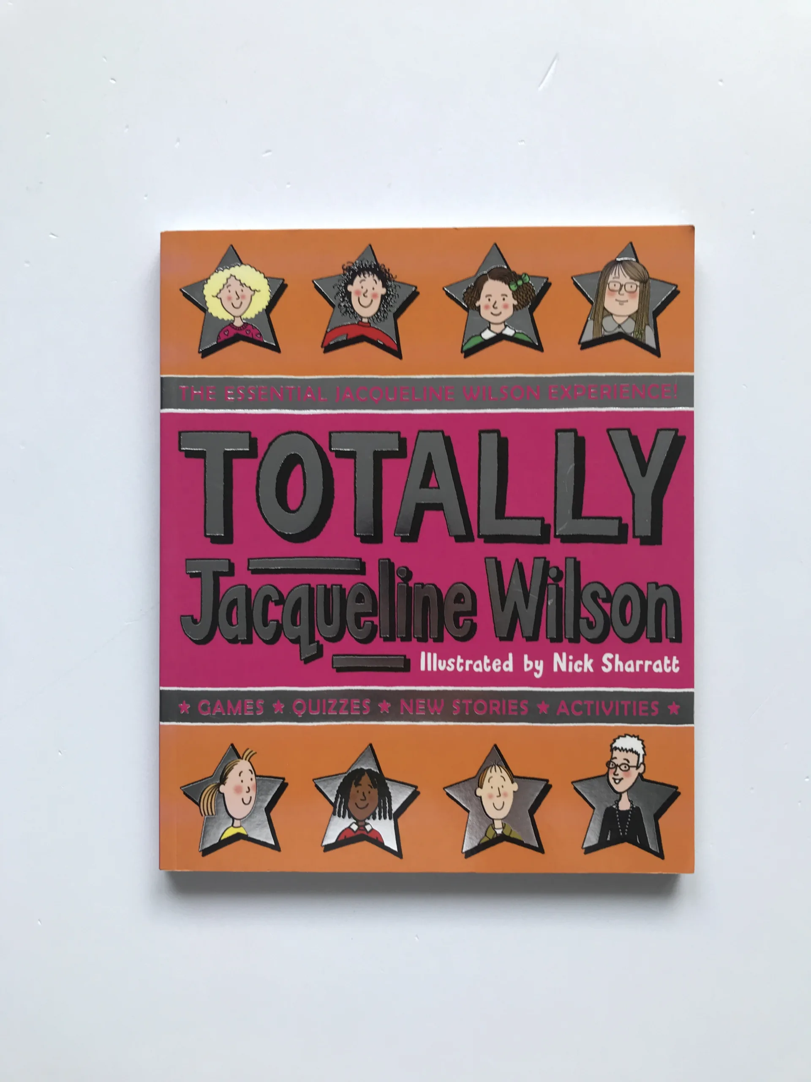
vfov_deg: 63.4
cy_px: 541
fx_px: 875
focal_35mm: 28
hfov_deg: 49.7
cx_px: 406
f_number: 1.8
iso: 25
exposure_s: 1/50
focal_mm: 3.99
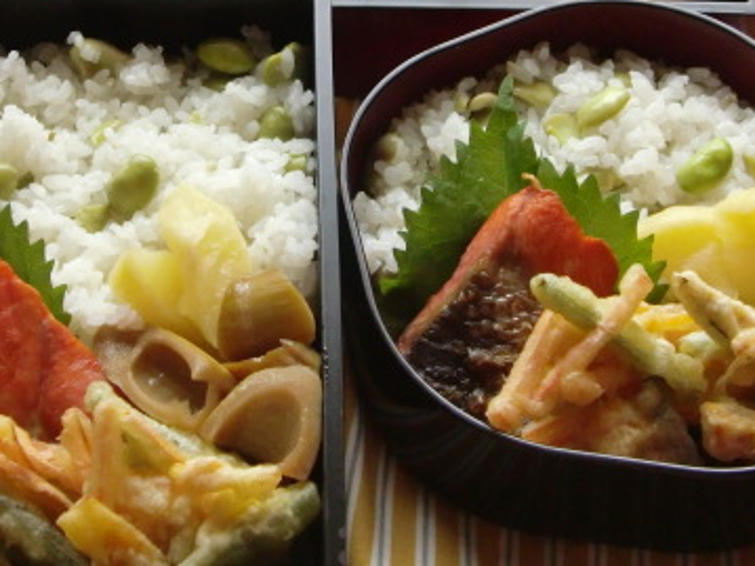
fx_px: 1788
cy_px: 120
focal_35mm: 82
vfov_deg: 17.8
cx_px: 303
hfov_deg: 23.8
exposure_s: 1/80
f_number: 3.3
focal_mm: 8.2
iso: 400
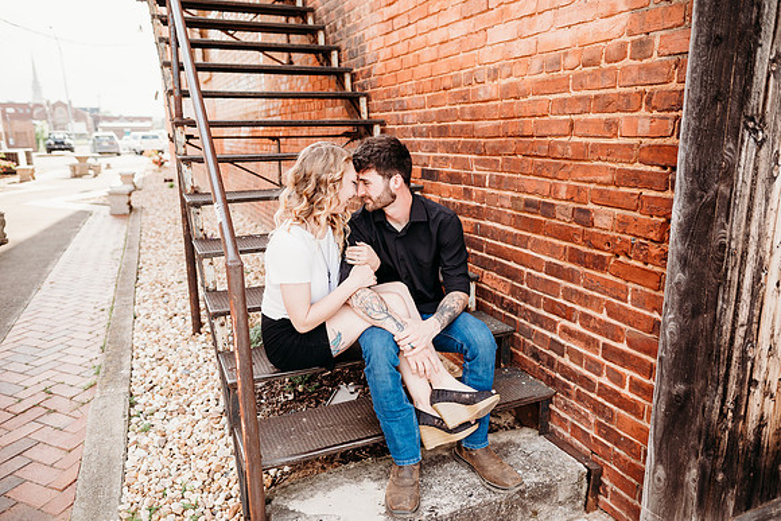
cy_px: 260
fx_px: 521
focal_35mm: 24
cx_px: 390
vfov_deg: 53.2
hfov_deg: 73.7
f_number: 2.8
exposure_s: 1/500
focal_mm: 24
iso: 100
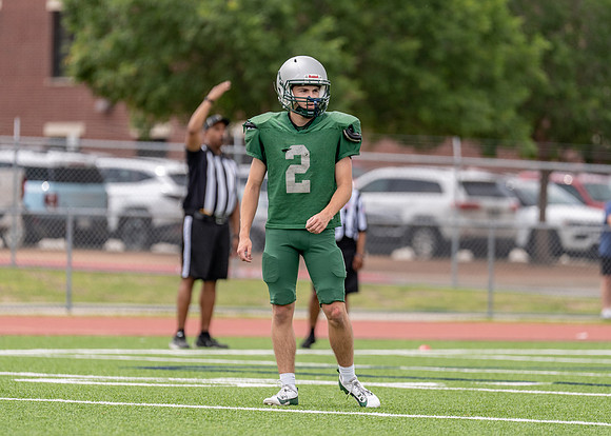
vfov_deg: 4.9
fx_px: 5071
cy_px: 227
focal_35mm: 292
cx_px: 321
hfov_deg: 6.9
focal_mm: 200
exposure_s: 1/2500
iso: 250
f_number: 2.8
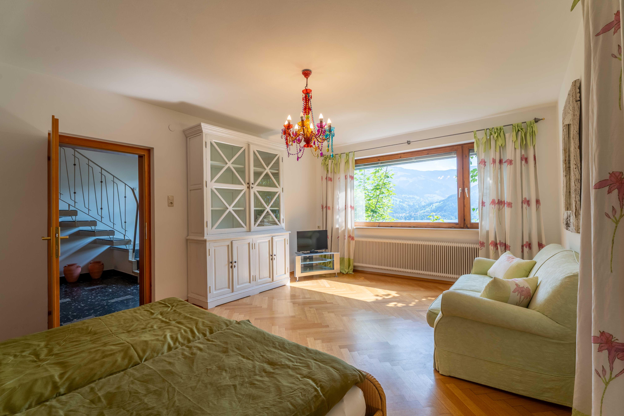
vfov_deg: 73.7
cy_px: 208
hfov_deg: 96.7
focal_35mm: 16
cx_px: 312
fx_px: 277
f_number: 10
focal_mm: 16
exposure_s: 1/200
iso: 250
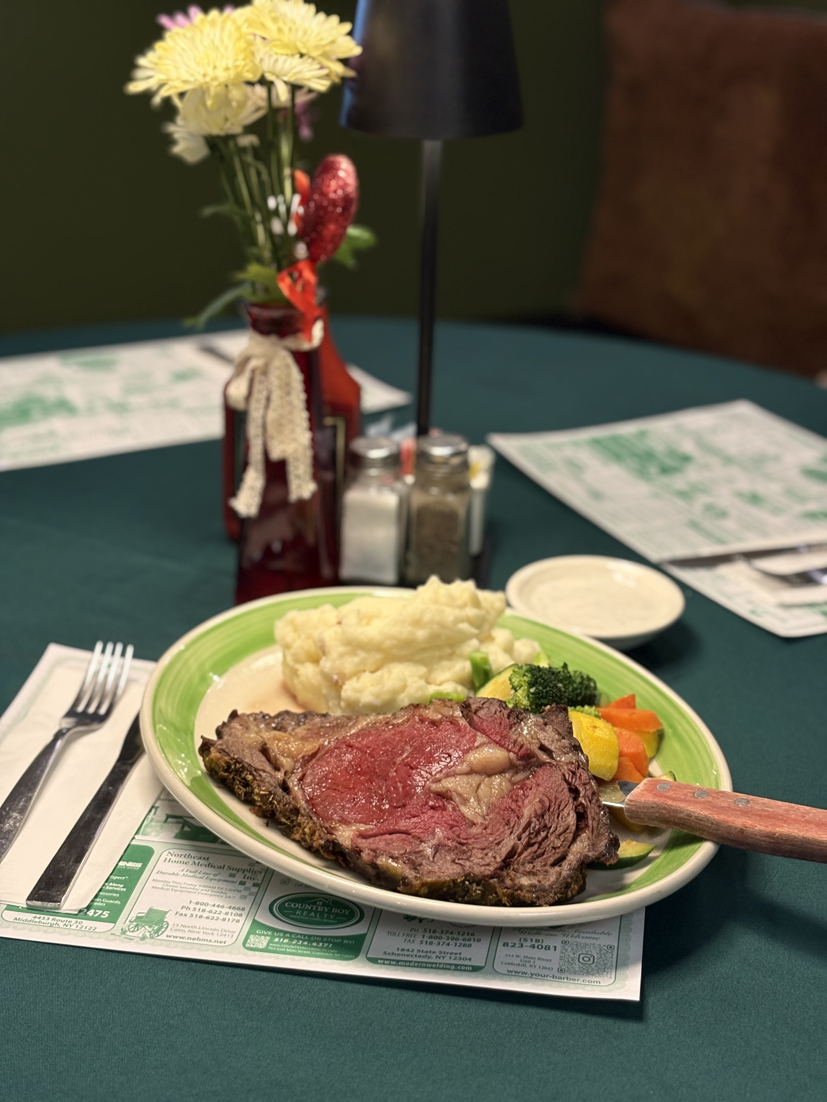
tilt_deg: -23.9
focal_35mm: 52
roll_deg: -0.4
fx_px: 1656
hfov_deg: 28.0
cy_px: 551
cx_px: 414
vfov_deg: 36.8
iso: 125
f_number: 1.6
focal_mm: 5.96
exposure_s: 1/40
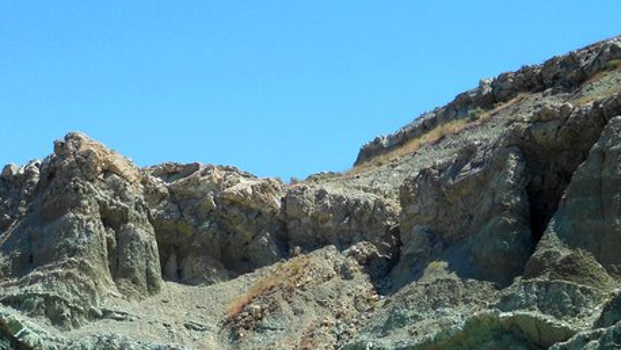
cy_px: 313
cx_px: 195
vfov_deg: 13.1
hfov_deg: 23.0
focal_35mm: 92
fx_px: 1515
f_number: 3.8
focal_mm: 7.7
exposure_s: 1/640
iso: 80
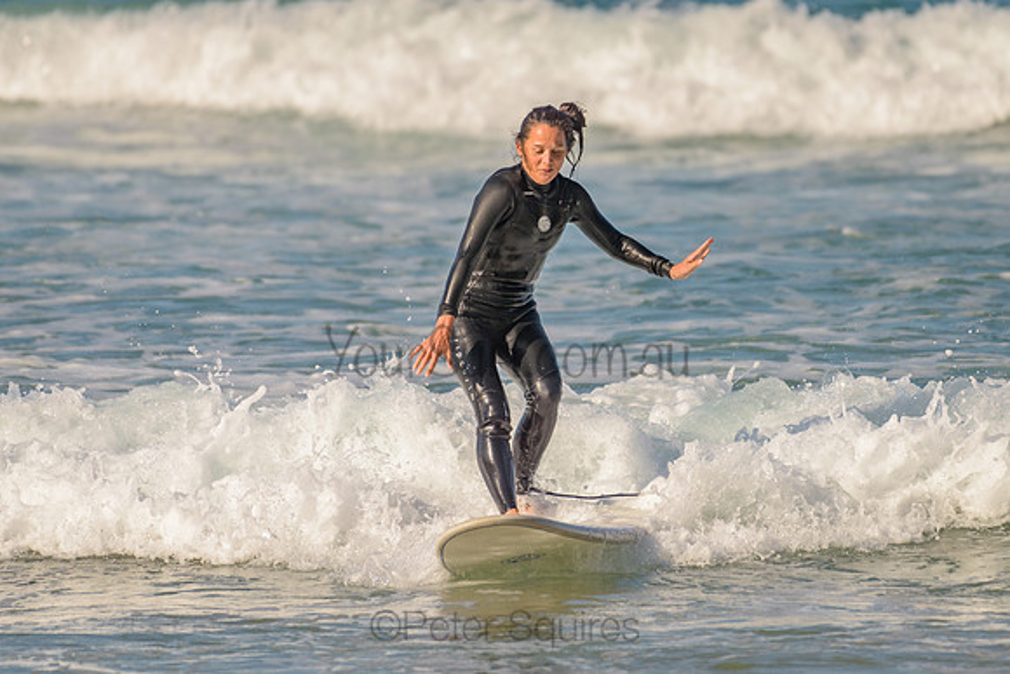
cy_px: 261
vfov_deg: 2.2
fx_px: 17211
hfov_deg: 3.4
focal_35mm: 613
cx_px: 574
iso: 110
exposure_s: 1/2000
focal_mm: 500
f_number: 5.6
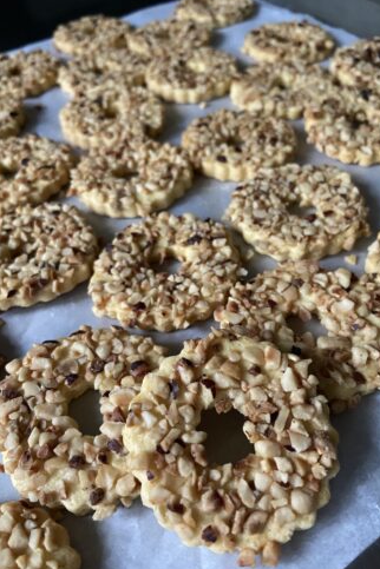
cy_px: 285
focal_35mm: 28
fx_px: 443
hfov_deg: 46.4
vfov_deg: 65.5
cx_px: 201
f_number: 1.8
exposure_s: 1/31
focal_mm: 4.25
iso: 640
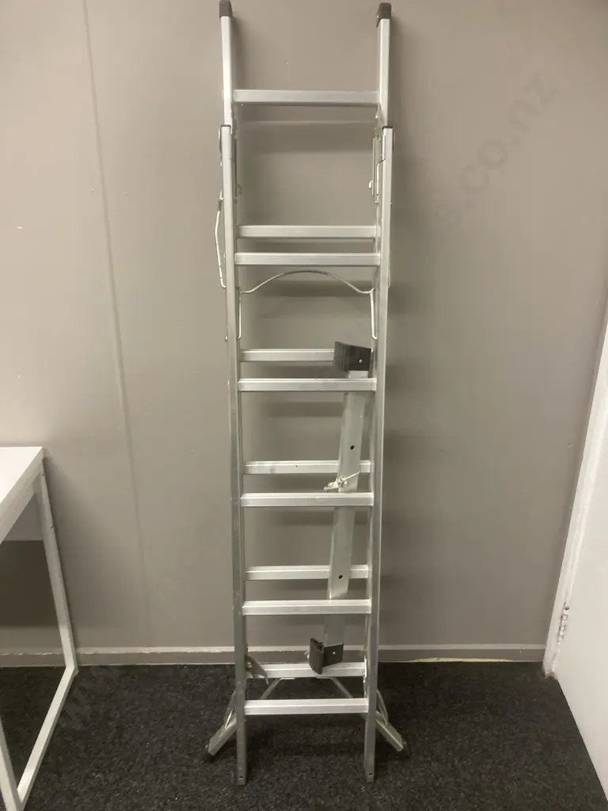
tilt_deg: -21.2
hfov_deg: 49.7
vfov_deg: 63.4
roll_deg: -0.2
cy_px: 406
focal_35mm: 28
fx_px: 656
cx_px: 304
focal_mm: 3.99
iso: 125
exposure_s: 1/50
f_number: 1.8
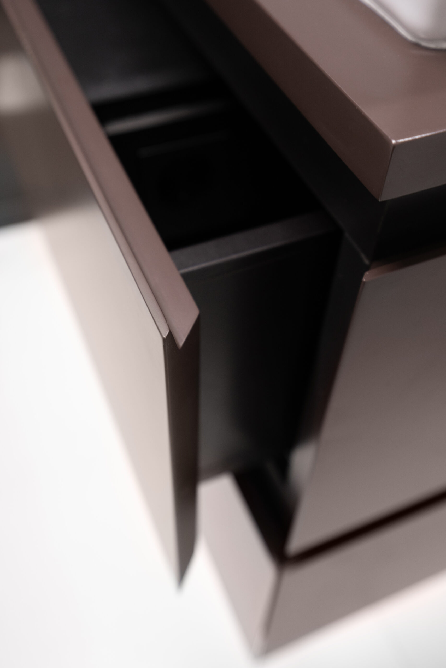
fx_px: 650
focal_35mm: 35
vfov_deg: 54.4
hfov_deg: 37.9
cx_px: 223
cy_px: 334
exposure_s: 1/20
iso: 1000
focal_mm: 35
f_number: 5.6
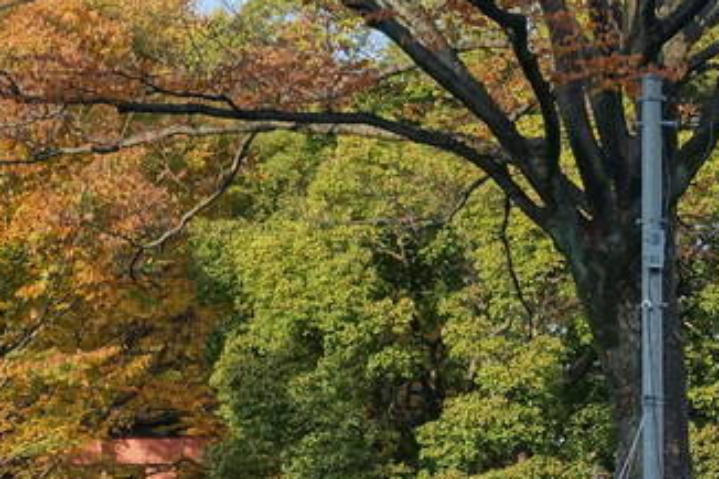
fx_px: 2795
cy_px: 422
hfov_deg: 14.6
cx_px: 205
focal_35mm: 140
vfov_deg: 9.7
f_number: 4
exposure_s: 1/320
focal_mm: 14.1
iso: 125
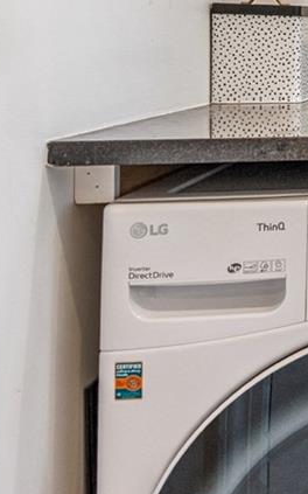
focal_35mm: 79
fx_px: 1062
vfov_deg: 25.4
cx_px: 841
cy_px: 50
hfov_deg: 11.7
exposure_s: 1/80
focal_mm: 16
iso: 500
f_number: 5.6
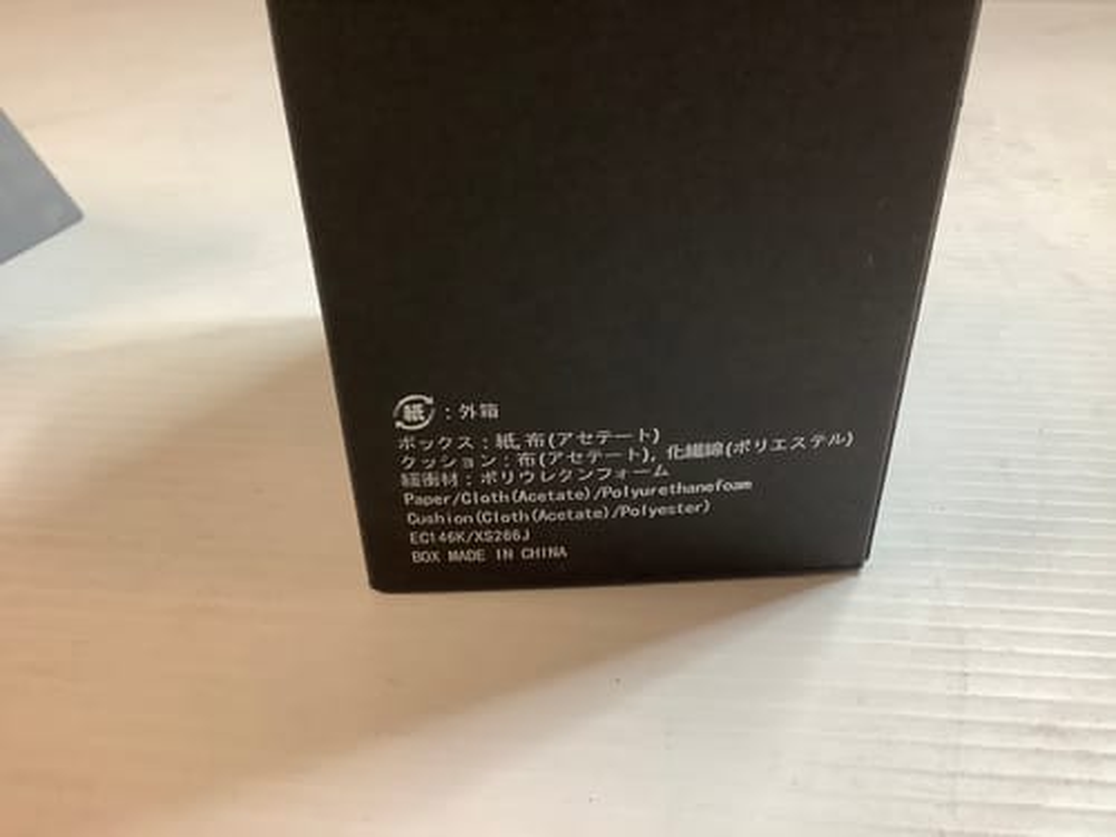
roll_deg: +2.3
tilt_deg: -33.6
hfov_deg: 58.4
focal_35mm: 31
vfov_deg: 45.4
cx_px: 558
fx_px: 999
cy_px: 418
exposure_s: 1/50
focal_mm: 3.3
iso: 250
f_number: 2.4
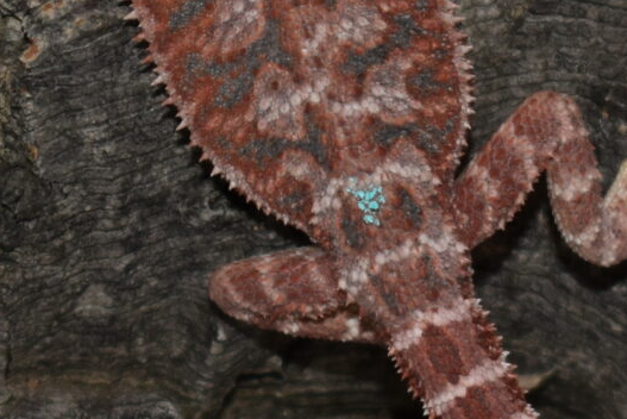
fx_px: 6978
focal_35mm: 400
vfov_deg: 3.4
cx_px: 328
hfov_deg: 5.1
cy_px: -23
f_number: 5.6
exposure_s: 1/30
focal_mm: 55
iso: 200
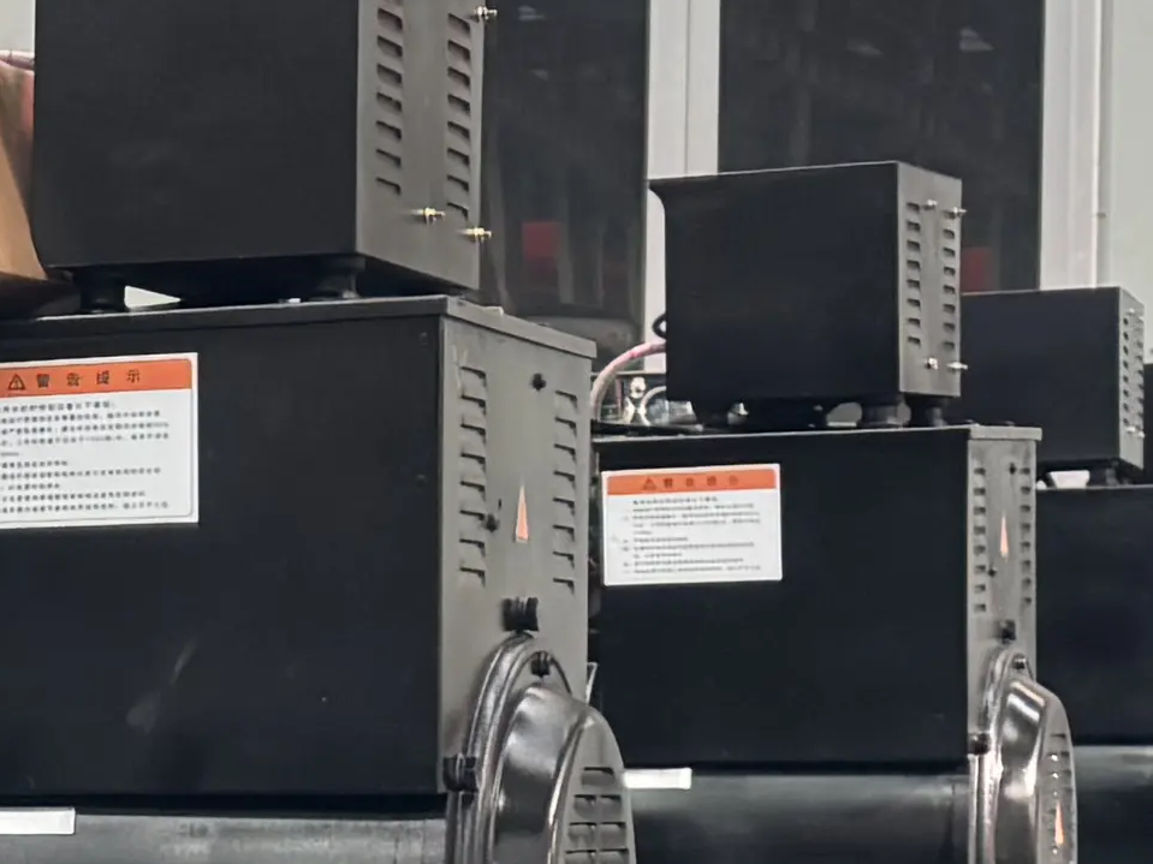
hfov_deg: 11.2
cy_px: 781
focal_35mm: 143
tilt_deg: -1.2
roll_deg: +0.5
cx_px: -1752
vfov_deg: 10.3
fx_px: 4762
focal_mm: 6.76
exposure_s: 1/121
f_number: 1.78
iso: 160
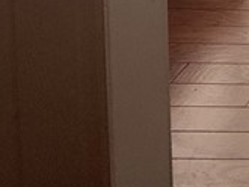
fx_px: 626
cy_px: -371
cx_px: 638
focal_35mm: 87
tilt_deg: -3.8
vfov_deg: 11.1
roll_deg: -1.5
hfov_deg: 13.7
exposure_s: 1/125
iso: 64
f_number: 2.2
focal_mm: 2.22
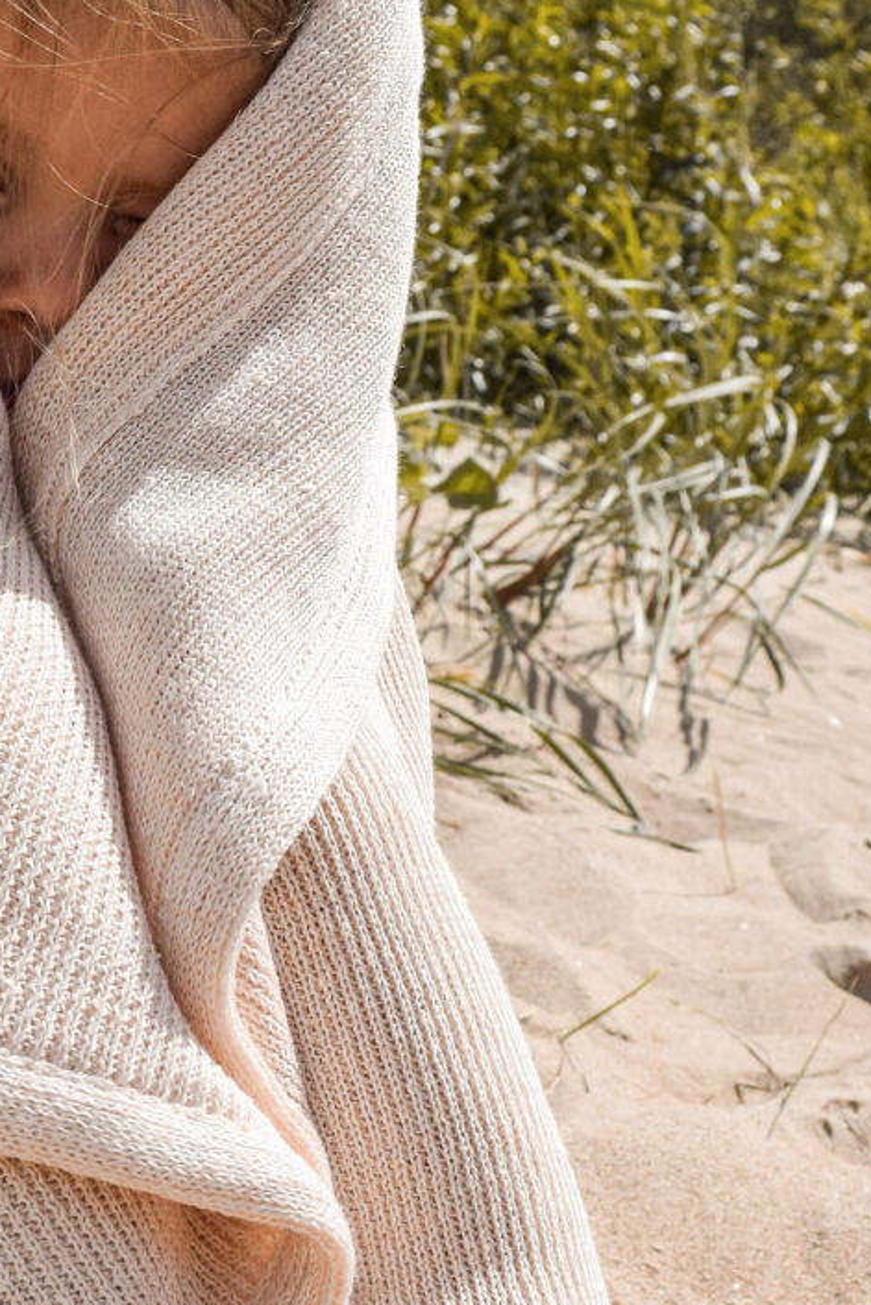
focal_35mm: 80
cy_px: 896
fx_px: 2912
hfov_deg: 16.5
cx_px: -111
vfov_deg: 25.1
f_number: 8
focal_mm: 21
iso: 400
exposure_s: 1/2000
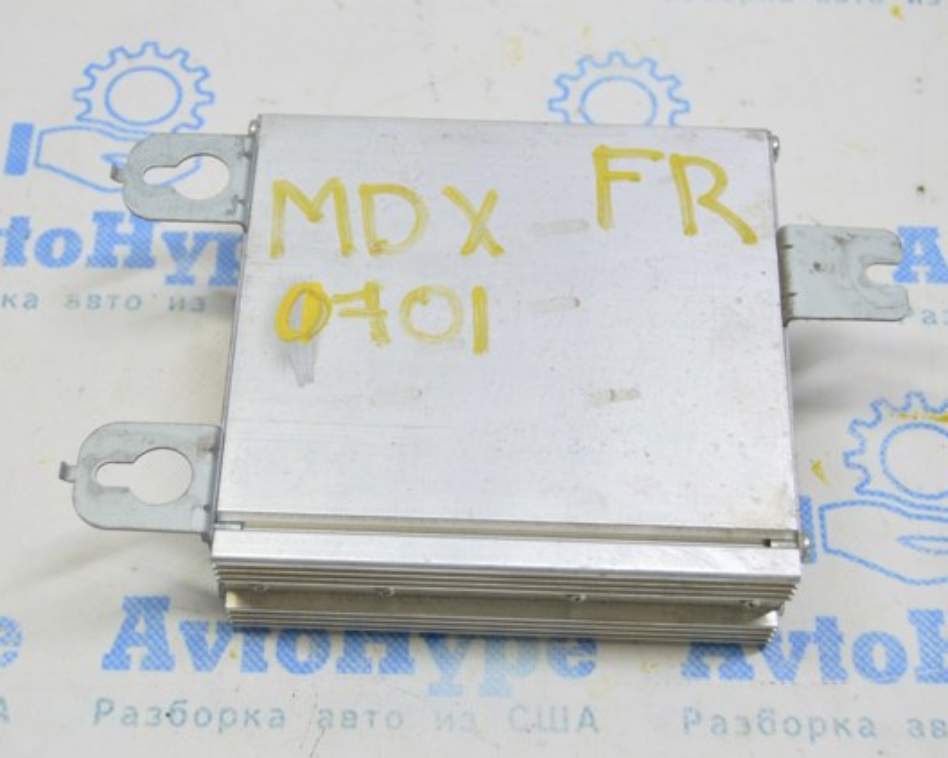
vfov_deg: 26.2
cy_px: 380
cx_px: 449
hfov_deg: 32.5
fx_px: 1627
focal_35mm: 58
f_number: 5.6
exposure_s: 1/20
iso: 400
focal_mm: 34
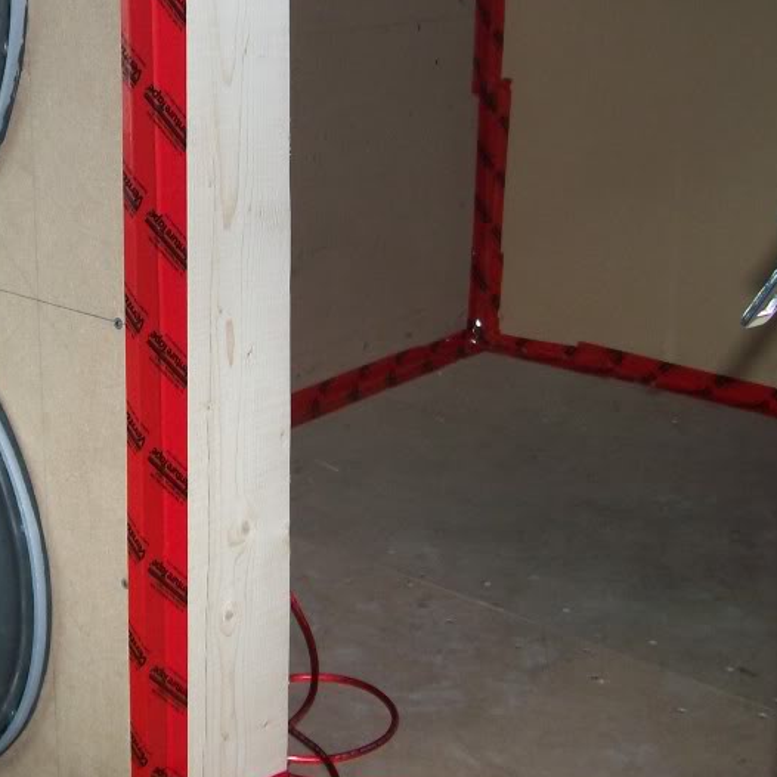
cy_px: 223
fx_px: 1574
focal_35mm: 62
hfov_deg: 27.0
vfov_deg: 27.4
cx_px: 126
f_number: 2.7
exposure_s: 1/64
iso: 80
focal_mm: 6
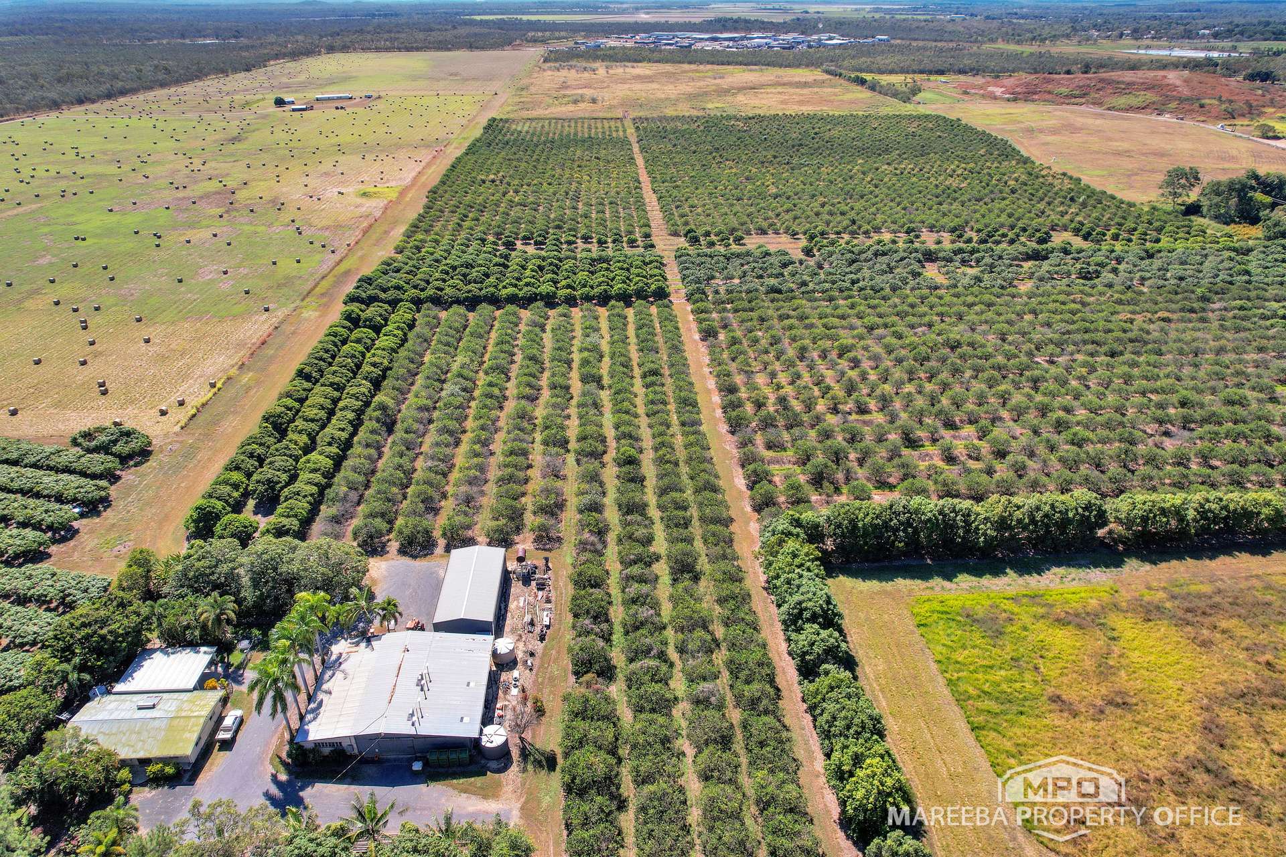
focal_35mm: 22
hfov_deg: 78.6
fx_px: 786
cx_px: 643
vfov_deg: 57.2
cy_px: 428
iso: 110
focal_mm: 8.38
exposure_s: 1/1000
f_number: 2.8
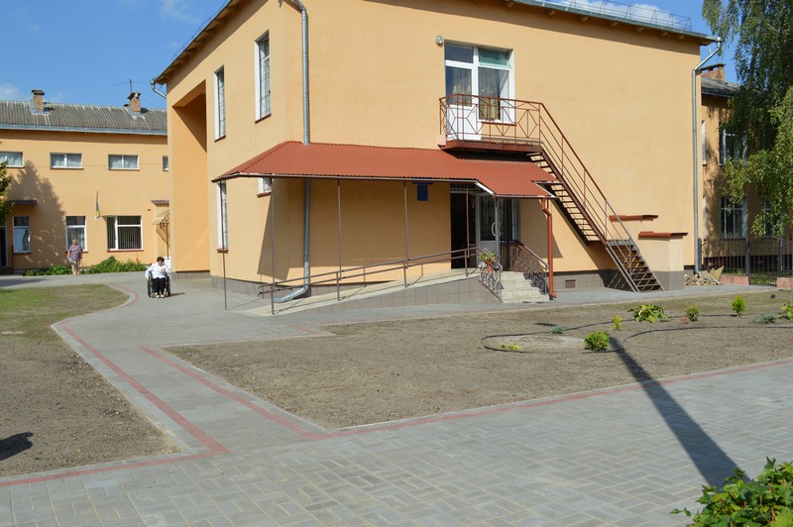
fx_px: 726
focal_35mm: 33
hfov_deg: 57.3
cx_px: 396
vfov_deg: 39.9
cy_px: 264
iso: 100
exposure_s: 1/320
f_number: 9
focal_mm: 22
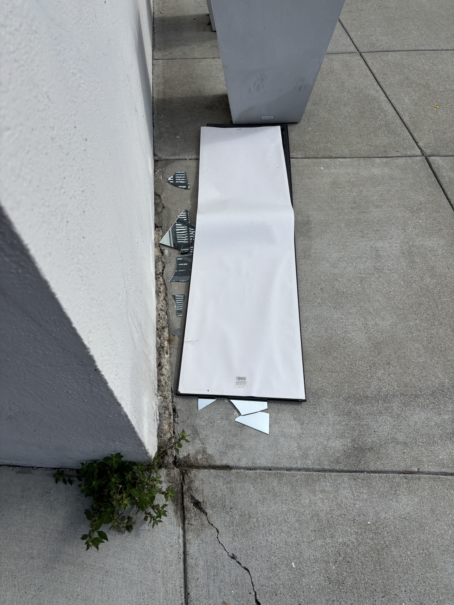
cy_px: 302
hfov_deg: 53.1
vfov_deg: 67.3
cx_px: 227
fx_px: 455
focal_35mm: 26
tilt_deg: -56.8
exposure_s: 1/5348
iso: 50
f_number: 1.6
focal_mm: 5.96
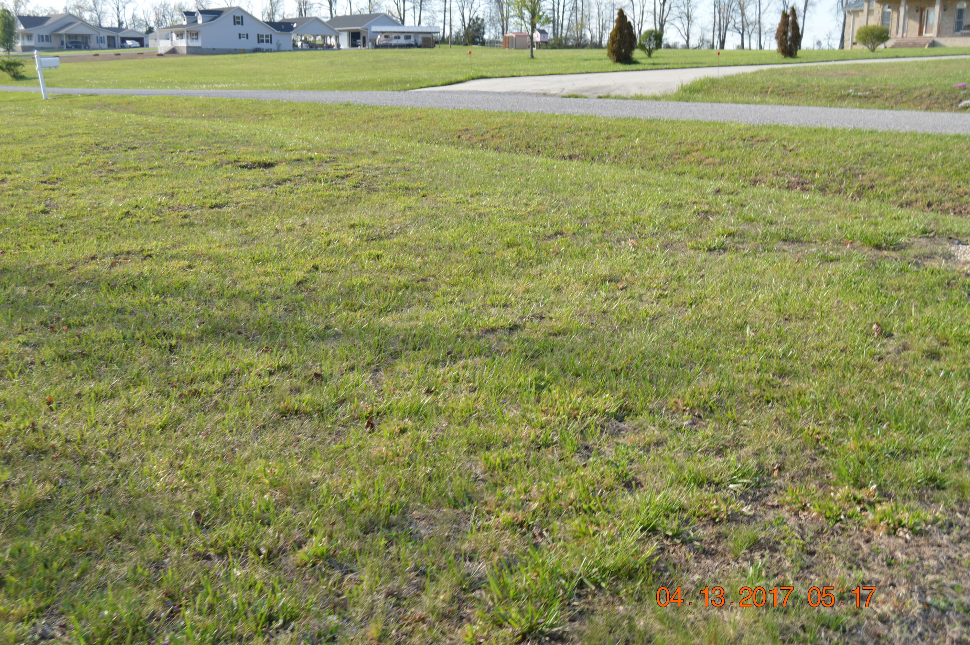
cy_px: 322
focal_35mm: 39
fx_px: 1050
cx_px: 485
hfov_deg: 49.6
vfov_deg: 34.1
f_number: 6.3
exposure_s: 1/160
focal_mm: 26
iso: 100
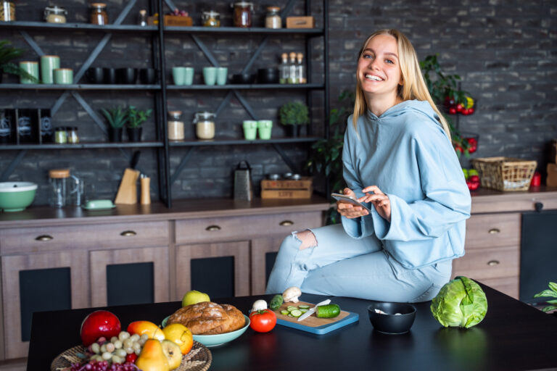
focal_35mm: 49
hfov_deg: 40.3
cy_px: 186
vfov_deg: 27.5
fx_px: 758
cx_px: 278
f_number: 2.8
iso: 320
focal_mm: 49
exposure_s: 1/160
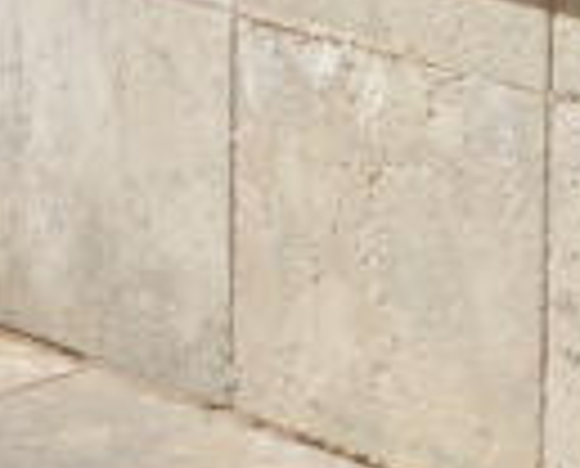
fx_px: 3891
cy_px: -954
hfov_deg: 8.5
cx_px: 4
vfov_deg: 6.3
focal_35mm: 226
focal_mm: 18
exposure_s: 1/320
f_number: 9
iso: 200
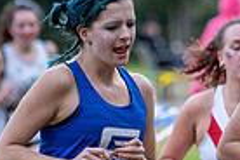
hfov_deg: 2.3
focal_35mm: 884
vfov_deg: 1.6
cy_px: 150
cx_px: 354
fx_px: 5893
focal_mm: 150
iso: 280
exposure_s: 1/1000
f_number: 2.8
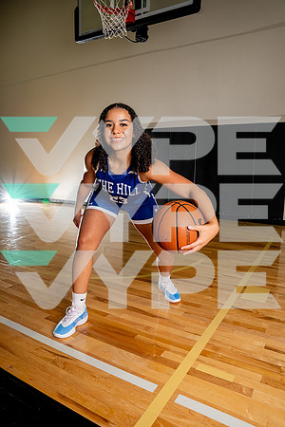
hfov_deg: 53.1
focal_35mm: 24
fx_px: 285
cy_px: 214
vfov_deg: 73.7
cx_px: 142
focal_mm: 24
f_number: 7.1
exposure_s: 1/200
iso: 640
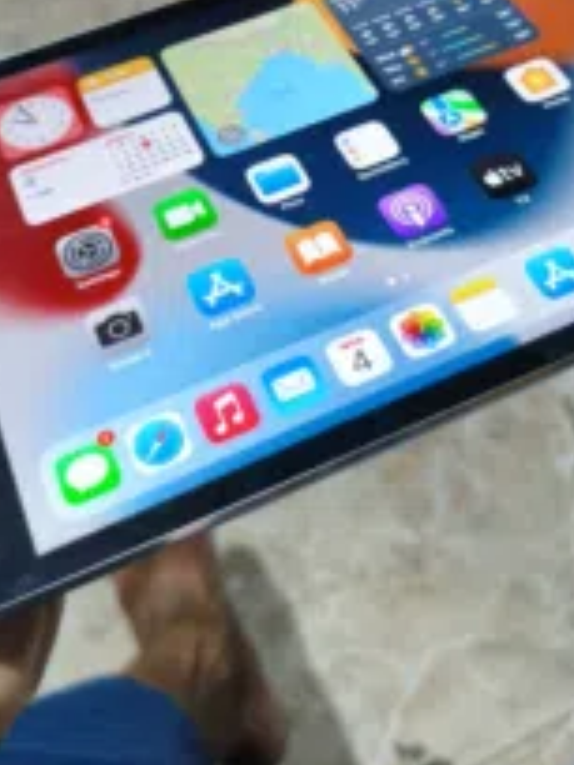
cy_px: 94
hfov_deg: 28.6
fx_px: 1128
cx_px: 278
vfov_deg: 35.5
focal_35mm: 51
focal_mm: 4.94
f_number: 1.5
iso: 500
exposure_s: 1/50
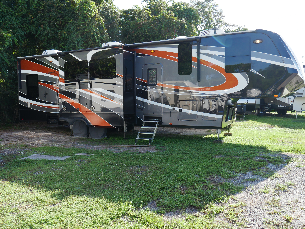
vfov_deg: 49.8
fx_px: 247
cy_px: 114
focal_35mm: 28
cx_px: 152
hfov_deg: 63.4
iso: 200
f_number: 5.6
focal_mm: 14
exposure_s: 1/250
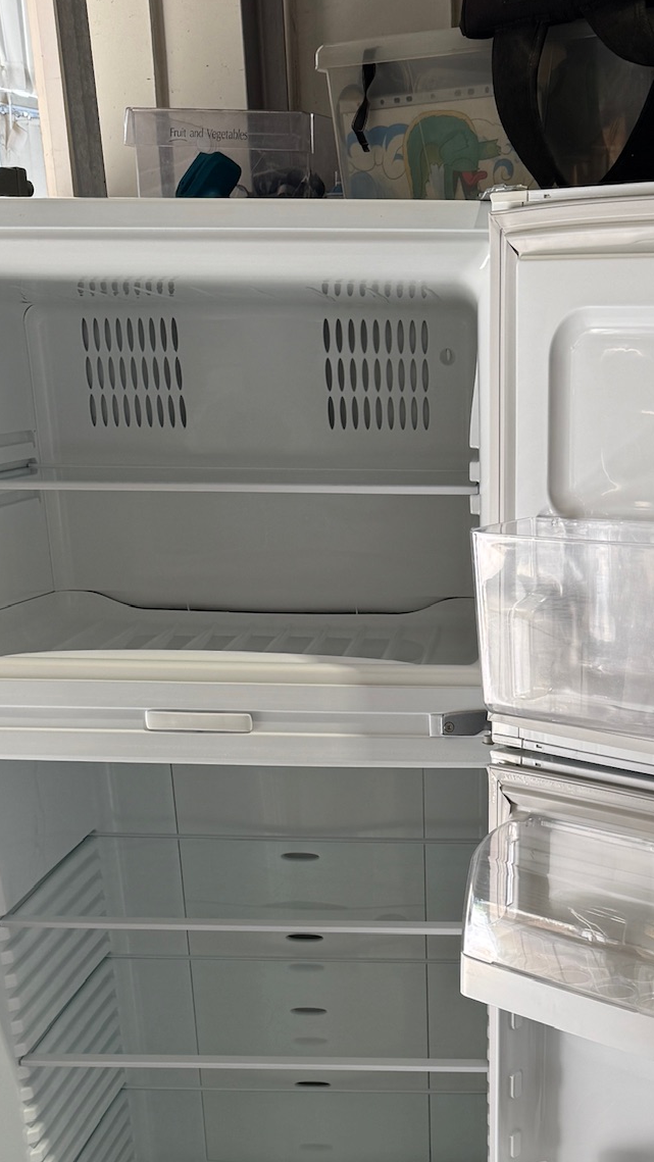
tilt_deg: -21.9
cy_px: 999
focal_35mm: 47
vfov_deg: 41.0
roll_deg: -0.3
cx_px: 519
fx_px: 1448
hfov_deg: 25.0
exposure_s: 1/100
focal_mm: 6.76
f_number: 1.78
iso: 64
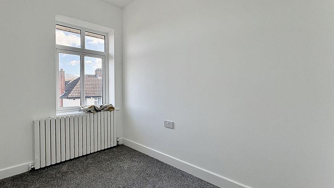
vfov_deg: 61.0
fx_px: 159
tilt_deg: +0.1
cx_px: 140
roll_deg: +0.7
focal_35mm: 18
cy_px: 89
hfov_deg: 91.9
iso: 64
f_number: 2.2
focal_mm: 2.22
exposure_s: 1/134
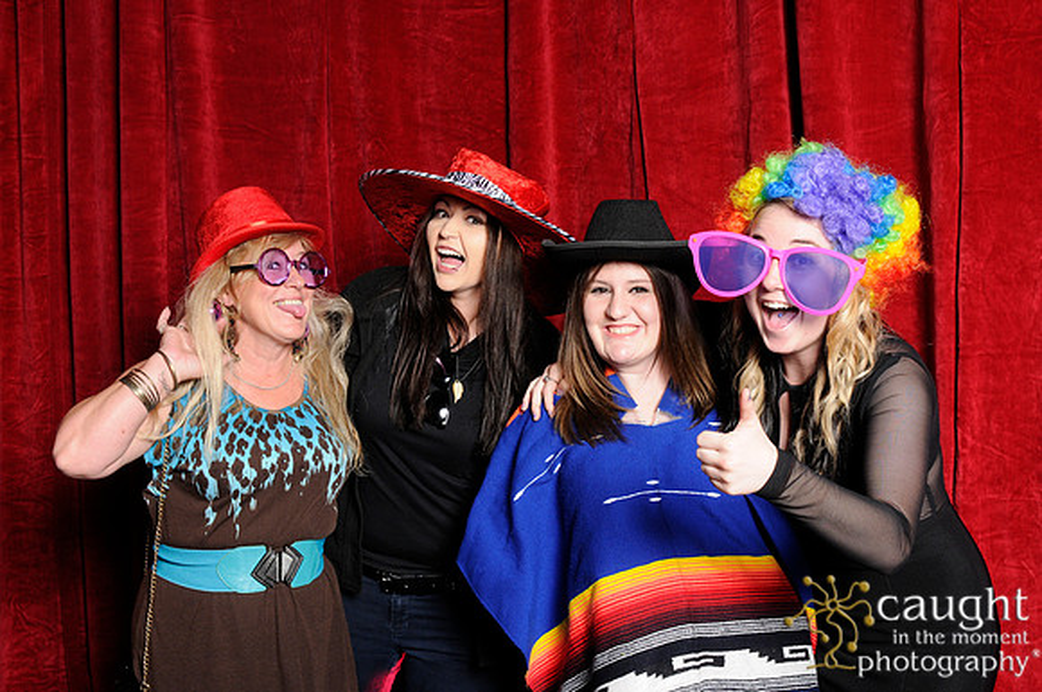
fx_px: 1214
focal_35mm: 42
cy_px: 346
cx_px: 521
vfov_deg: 31.8
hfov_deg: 46.5
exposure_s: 1/60
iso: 400
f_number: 8
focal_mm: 28
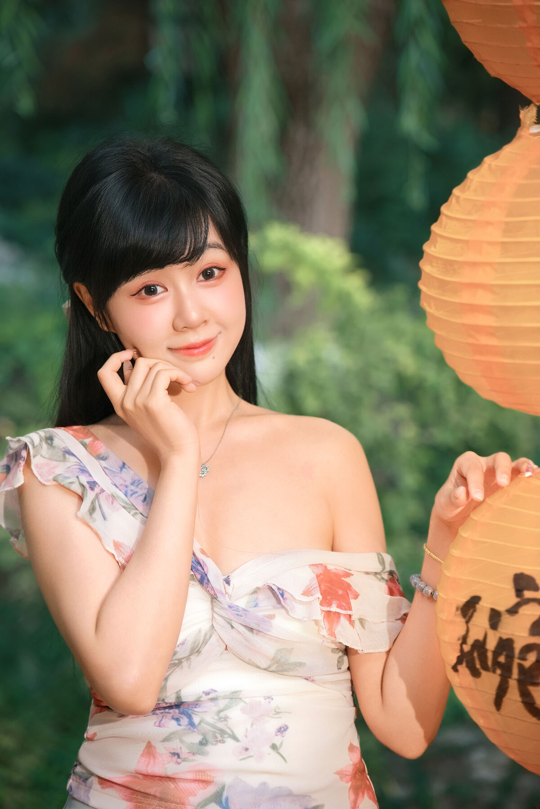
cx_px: 270
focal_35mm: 104
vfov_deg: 19.6
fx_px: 2338
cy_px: 404
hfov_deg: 13.2
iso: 640
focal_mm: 104
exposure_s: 1/125
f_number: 4
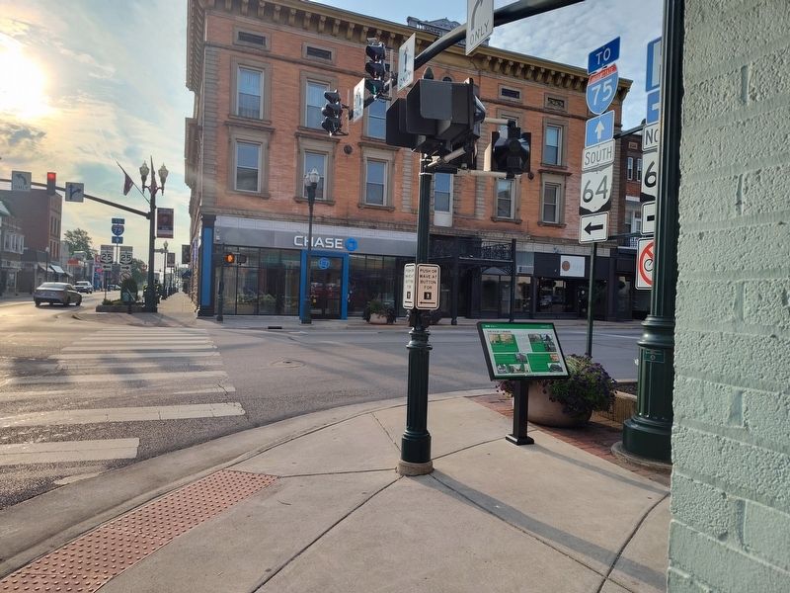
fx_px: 525
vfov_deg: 58.9
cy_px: 296
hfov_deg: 73.9
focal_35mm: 23
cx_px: 395
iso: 100
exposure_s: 1/1057
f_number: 1.8
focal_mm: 5.56
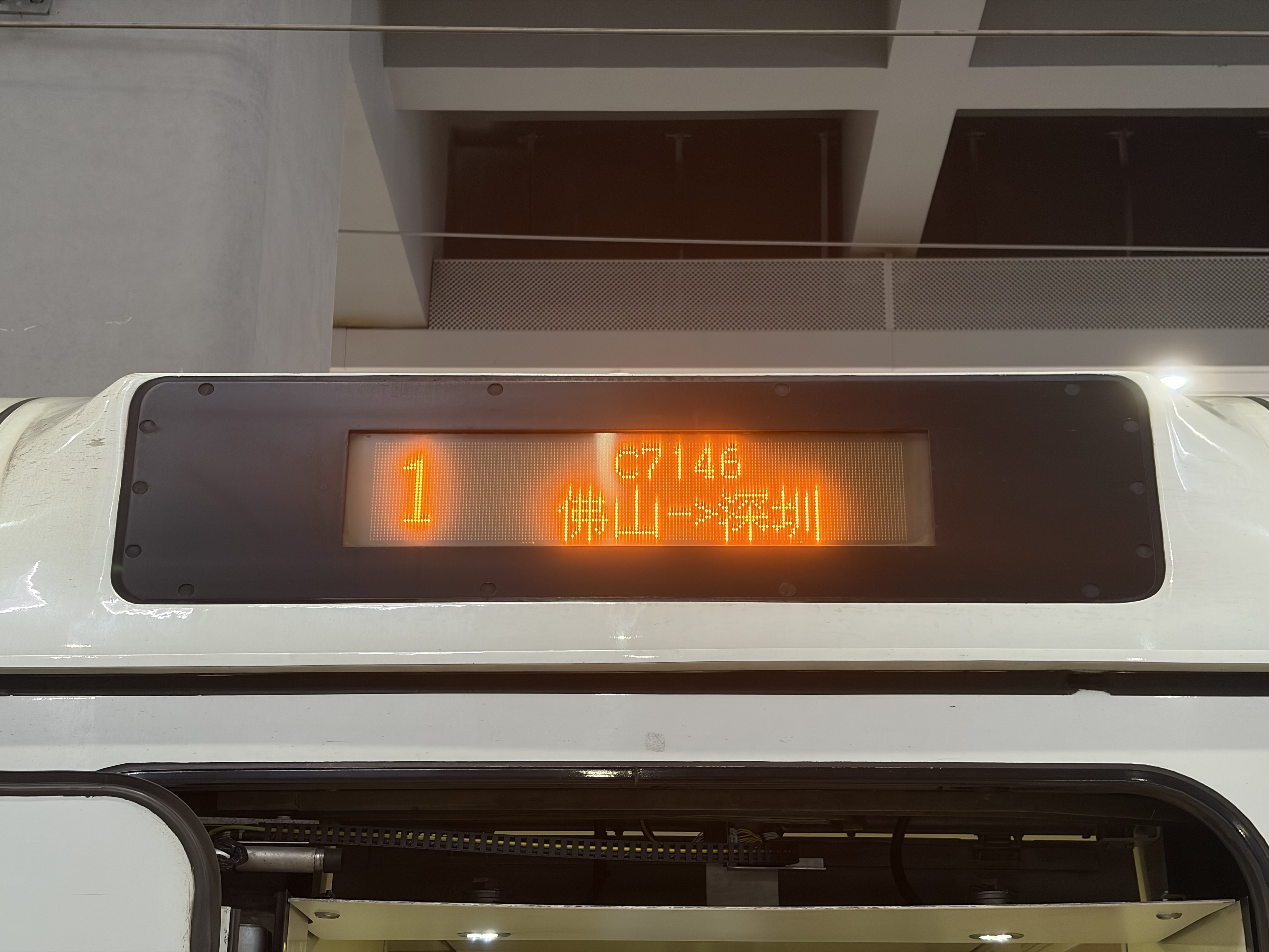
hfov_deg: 36.8
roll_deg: -0.4
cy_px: 476
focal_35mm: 52
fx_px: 1906
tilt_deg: +20.2
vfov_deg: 28.0
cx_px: 634
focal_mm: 5.96
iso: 100
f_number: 1.6
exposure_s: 1/35
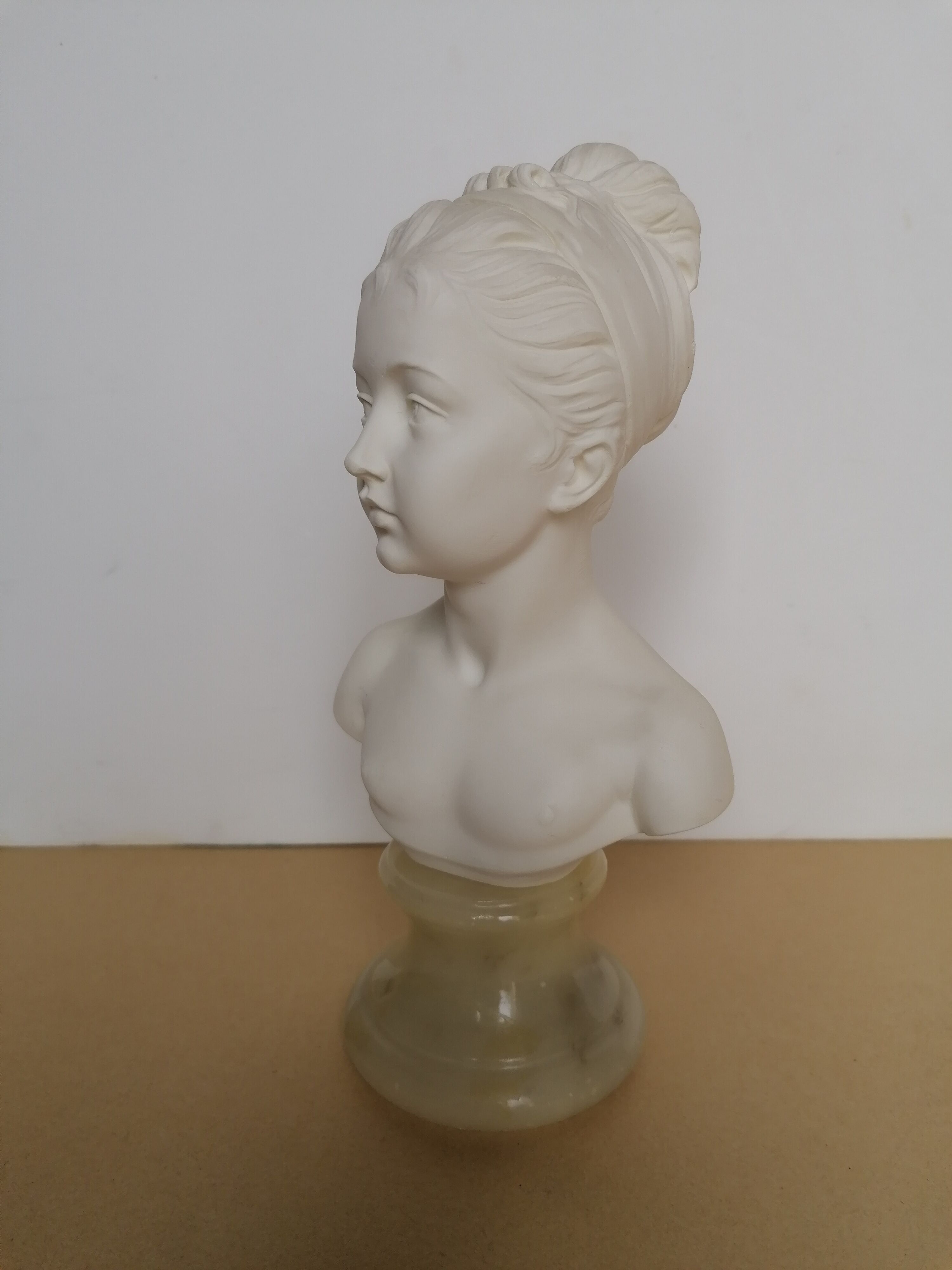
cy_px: 635
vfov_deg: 65.3
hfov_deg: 51.4
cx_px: 476
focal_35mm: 27
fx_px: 990
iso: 50
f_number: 1.8
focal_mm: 4.75
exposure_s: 1/310
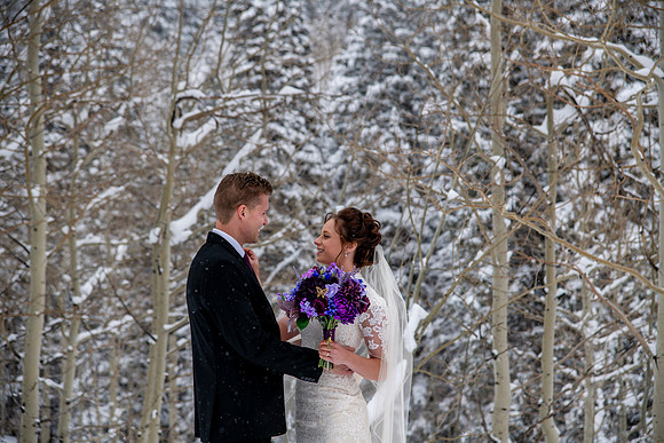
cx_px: 335
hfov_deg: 21.8
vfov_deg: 14.6
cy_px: 221
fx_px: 1724
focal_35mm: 93
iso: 200
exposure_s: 1/1000
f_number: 5
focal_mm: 92
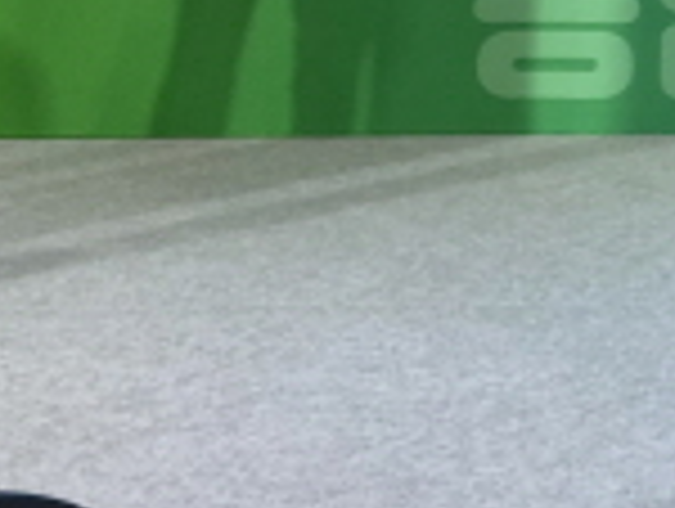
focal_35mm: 121
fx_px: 2363
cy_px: -596
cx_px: 1444
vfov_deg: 10.9
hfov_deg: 13.4
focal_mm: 4.25
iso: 50
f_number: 1.8
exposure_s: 1/120
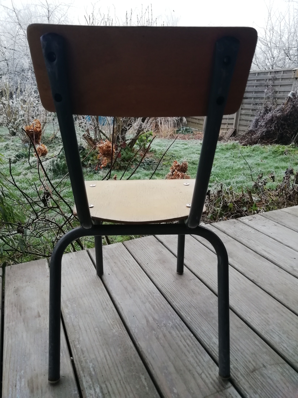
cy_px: 199
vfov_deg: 67.3
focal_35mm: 26
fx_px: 298
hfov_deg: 53.1
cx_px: 149
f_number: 2.2
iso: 80
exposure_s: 1/100
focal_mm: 3.21
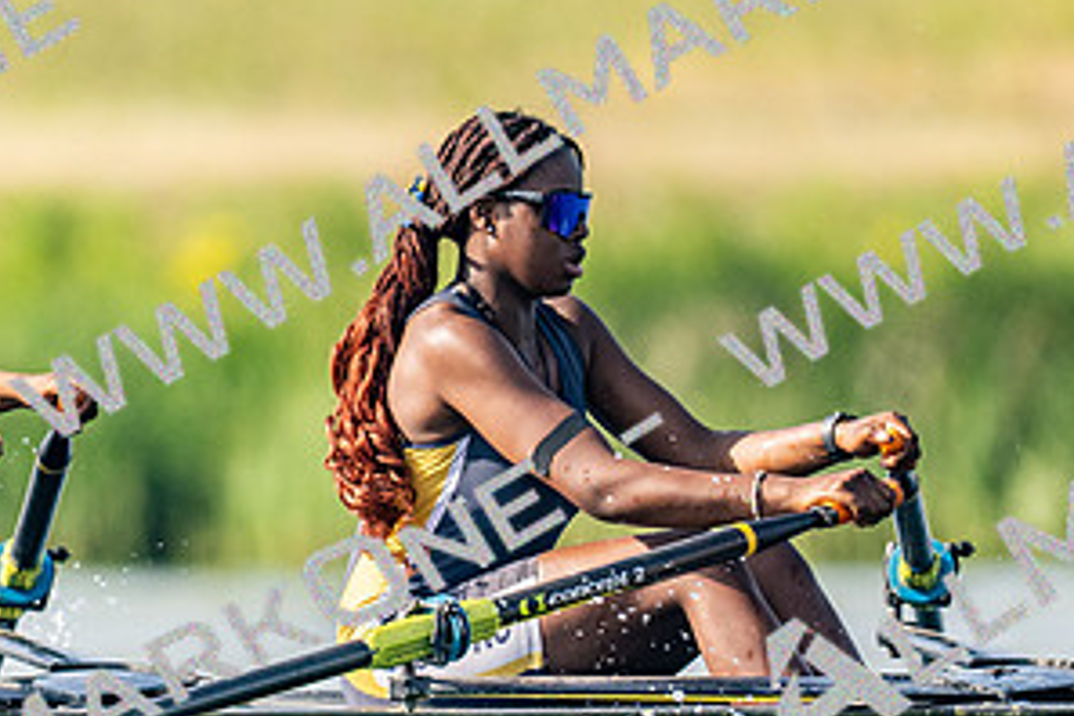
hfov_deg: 1.2
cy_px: 448
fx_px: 52353
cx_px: 456
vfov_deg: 0.8
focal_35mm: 1755
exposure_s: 1/2500
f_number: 4
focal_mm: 600
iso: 220
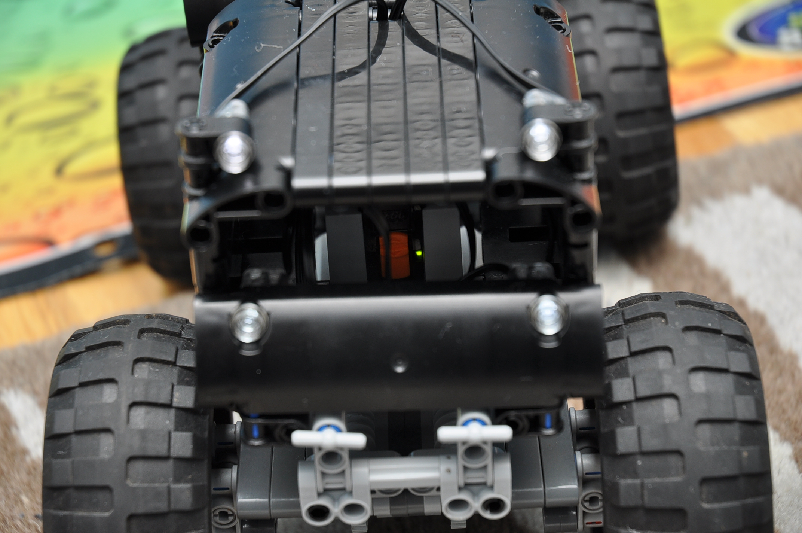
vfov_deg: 13.0
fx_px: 2336
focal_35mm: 105
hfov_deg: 19.5
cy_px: 266
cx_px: 401
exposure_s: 1/60
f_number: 5
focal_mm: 70
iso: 200
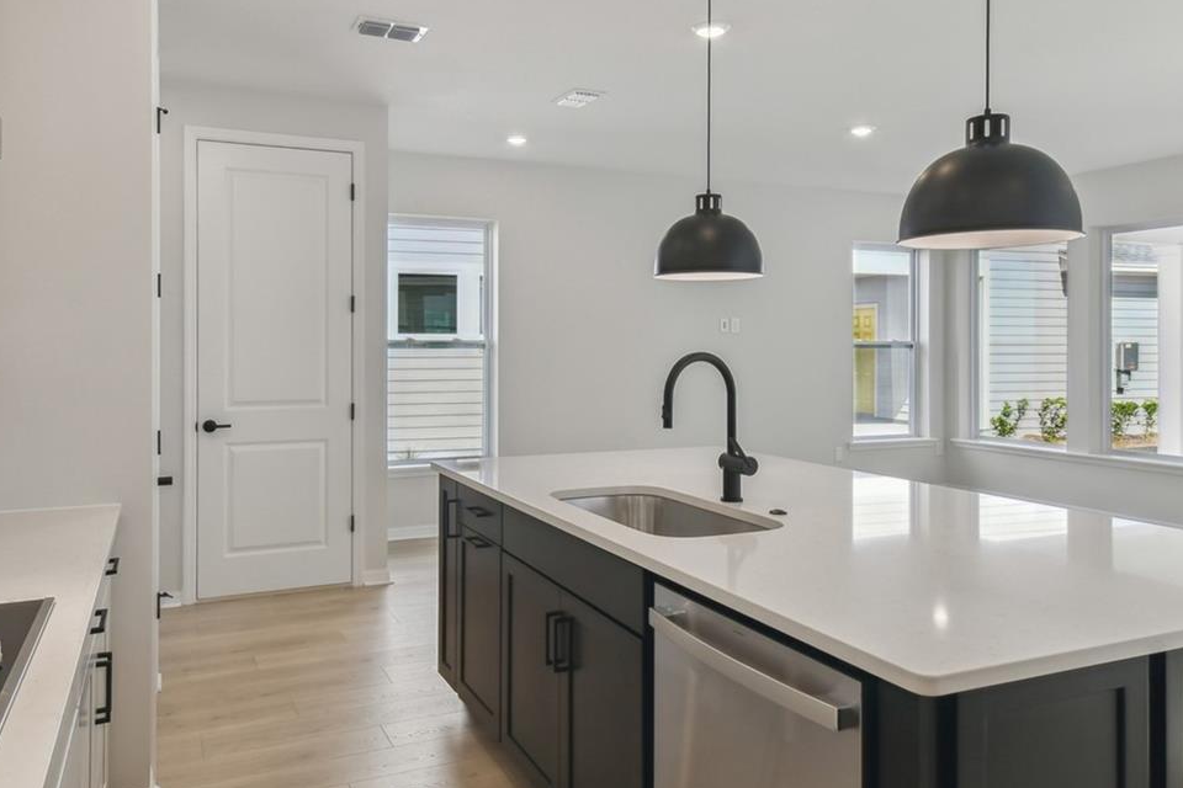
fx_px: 821
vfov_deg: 51.3
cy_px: 374
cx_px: 556
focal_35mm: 25
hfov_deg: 71.4
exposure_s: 1/125
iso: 100
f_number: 7.1
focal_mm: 10
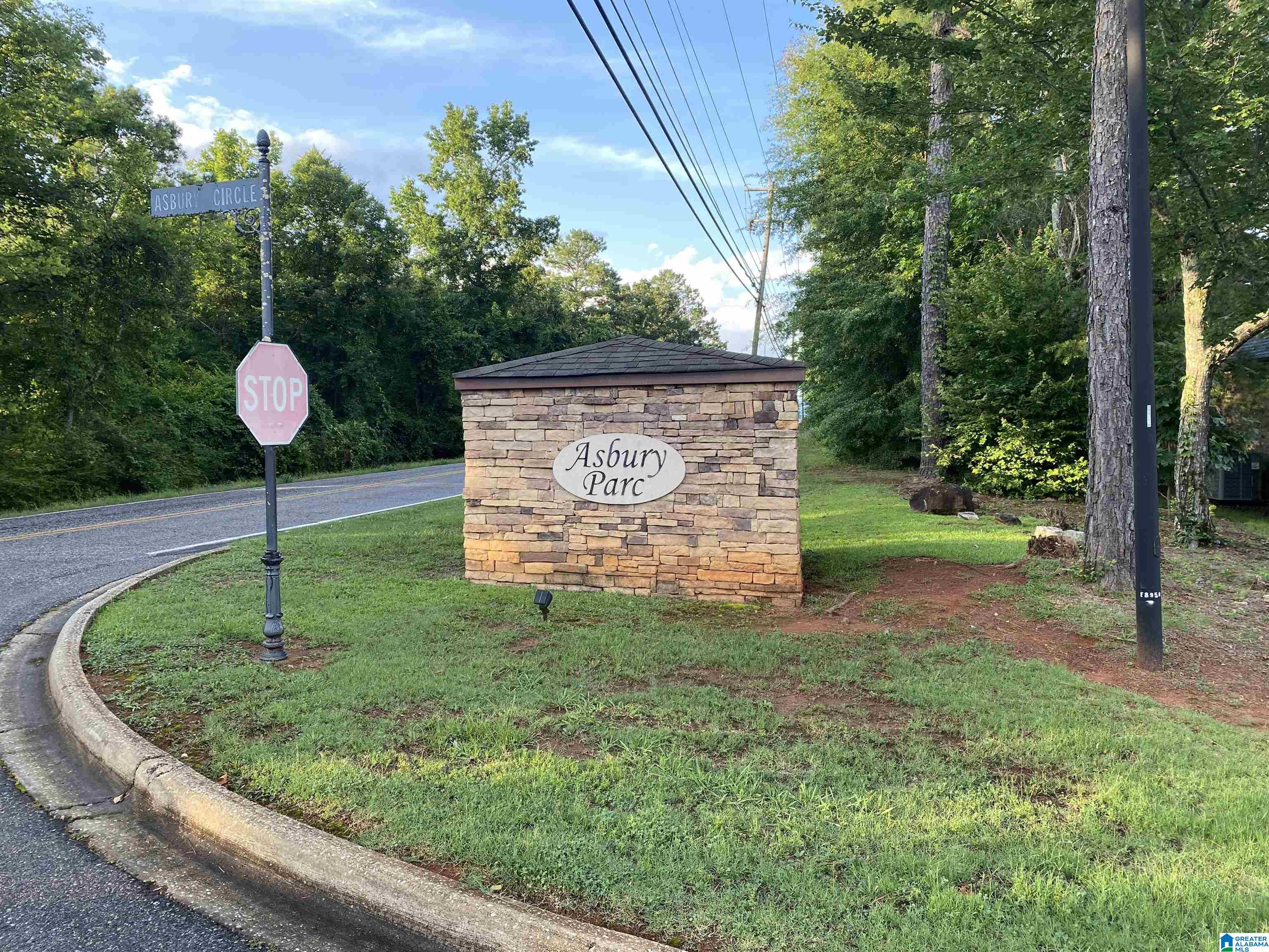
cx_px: 634
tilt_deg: -2.8
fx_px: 953
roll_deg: +0.2
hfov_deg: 67.3
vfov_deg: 53.1
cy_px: 476
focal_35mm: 26
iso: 32
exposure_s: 1/132
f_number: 1.8
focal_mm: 4.25
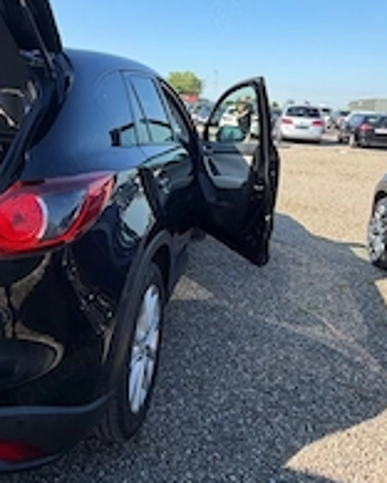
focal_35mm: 28
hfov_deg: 50.9
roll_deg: -2.6
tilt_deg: -11.9
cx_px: 141
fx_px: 401
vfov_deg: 61.5
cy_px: 186
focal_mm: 2.22
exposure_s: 1/607
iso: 40
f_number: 2.2
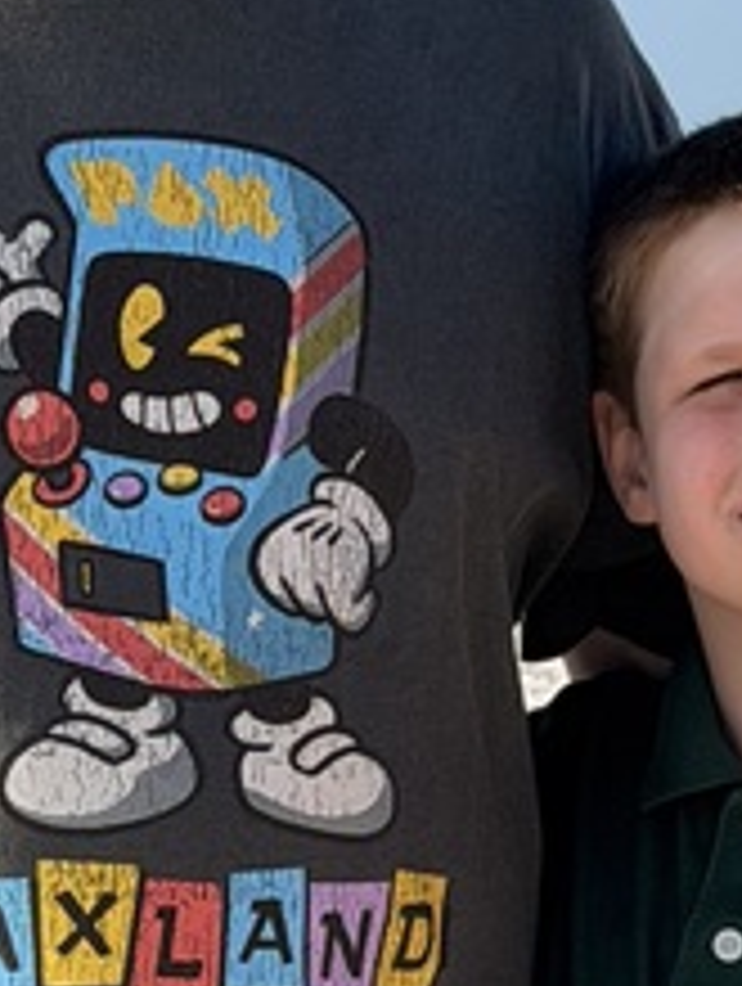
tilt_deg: -6.3
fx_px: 6383
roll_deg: +2.4
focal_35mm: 224
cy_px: 828
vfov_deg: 8.8
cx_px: 1115
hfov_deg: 6.6
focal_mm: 6.76
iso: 64
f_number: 1.78
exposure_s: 1/4878
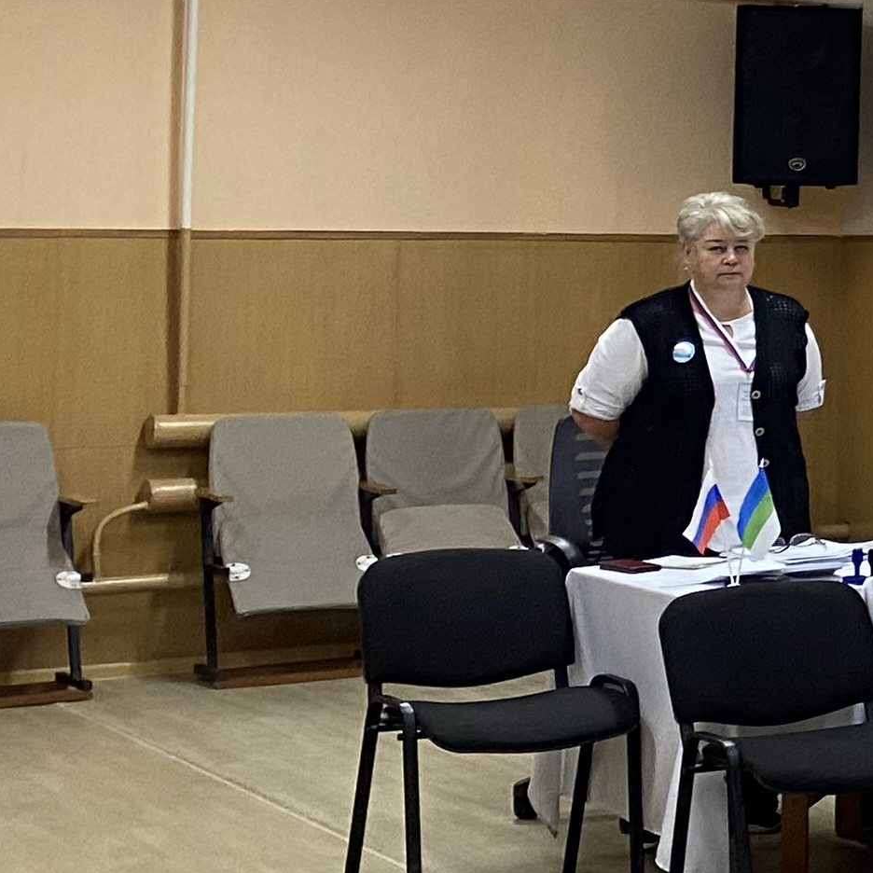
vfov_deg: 17.4
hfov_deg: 14.3
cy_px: 151
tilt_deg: +1.5
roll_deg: -0.9
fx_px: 2825
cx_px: 1818
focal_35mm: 99
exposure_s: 1/50
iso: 160
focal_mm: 4.25
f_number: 1.8
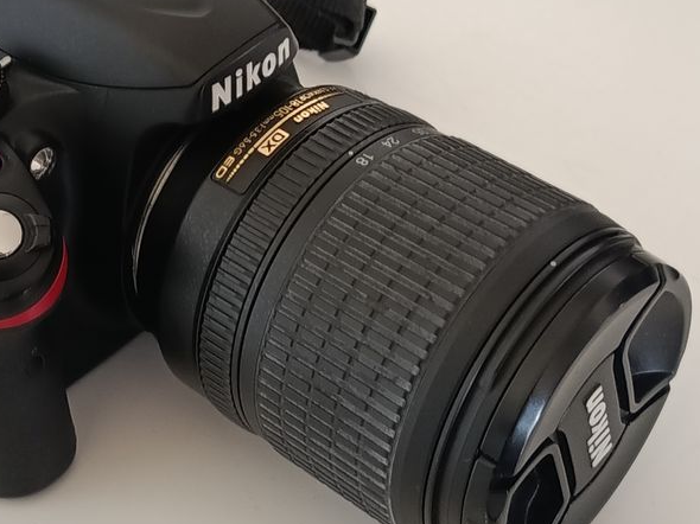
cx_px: 273
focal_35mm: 78
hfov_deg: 25.0
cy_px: 206
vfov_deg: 18.9
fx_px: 1577
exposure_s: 1/25
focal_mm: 5.24
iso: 1293
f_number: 1.7
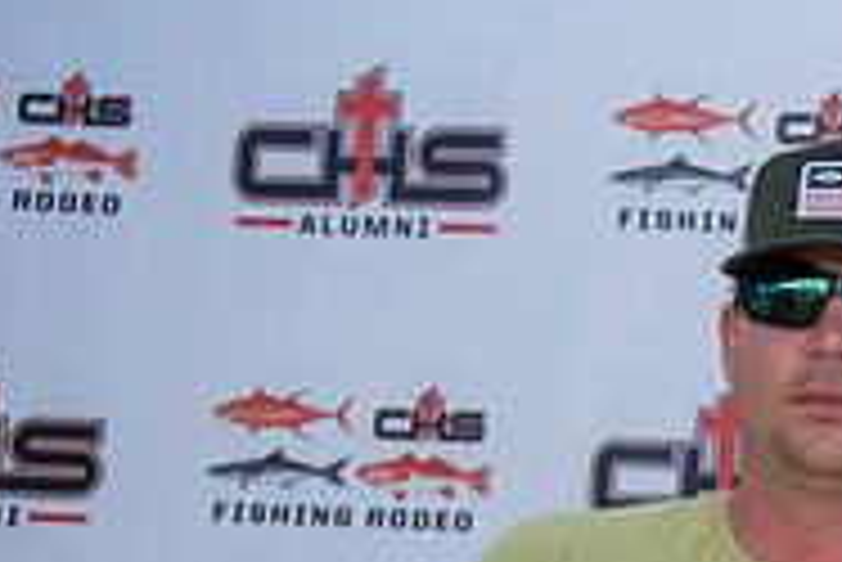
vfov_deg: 15.2
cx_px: 1283
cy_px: 677
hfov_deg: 20.0
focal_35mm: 87
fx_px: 2036
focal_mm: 28
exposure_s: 1/1600
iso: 250
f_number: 4.5
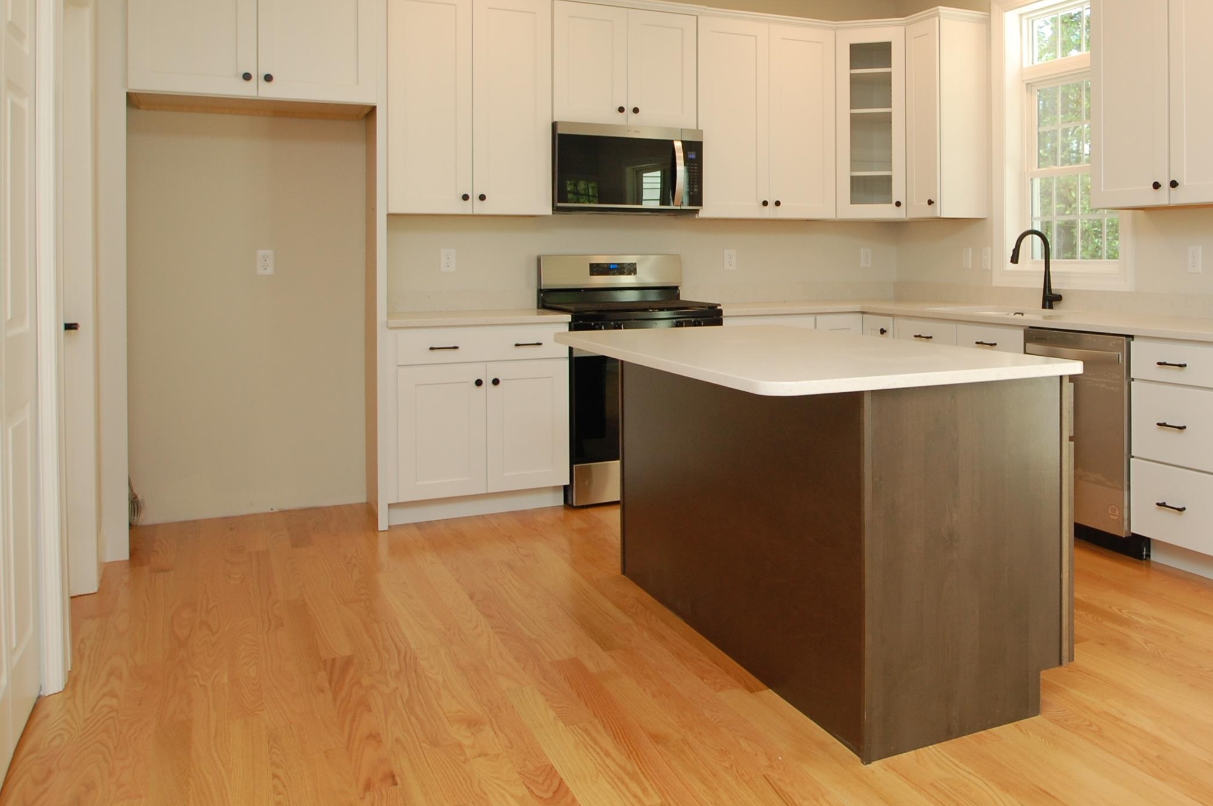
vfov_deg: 39.6
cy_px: 253
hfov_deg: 55.7
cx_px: 860
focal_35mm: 33
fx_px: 1102
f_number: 4.5
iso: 400
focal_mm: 15
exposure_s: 1/80
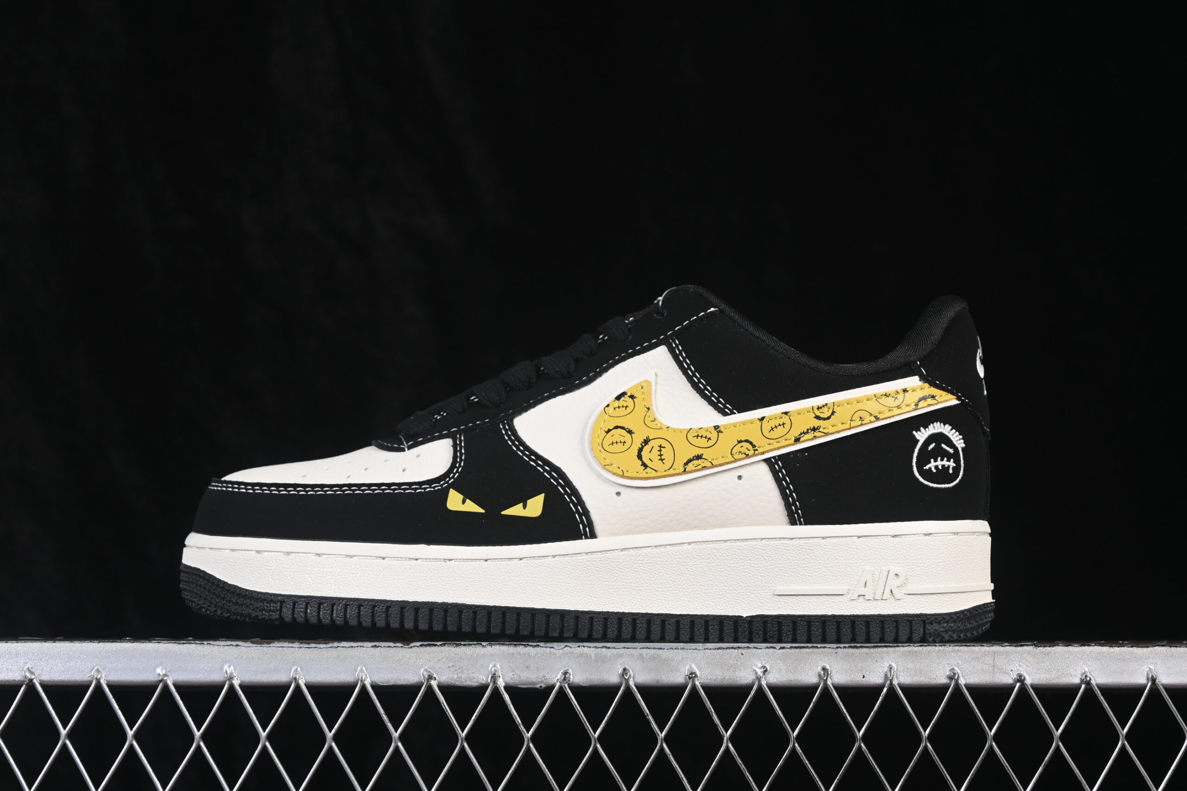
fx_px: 2473
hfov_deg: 27.0
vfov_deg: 18.2
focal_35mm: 75
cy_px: 396
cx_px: 594
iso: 160
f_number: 7.1
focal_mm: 50
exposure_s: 1/80
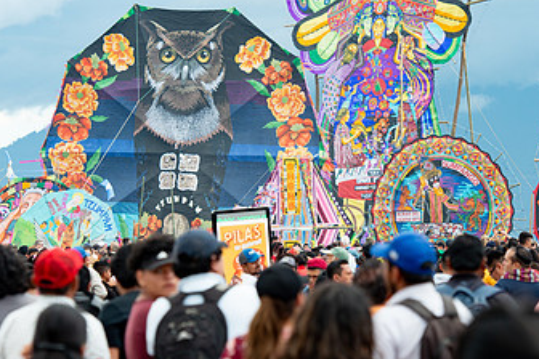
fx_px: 3099
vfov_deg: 6.6
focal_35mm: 207
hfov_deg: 9.9
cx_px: 306
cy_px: 132
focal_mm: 120
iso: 200
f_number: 5.6
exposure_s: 1/500
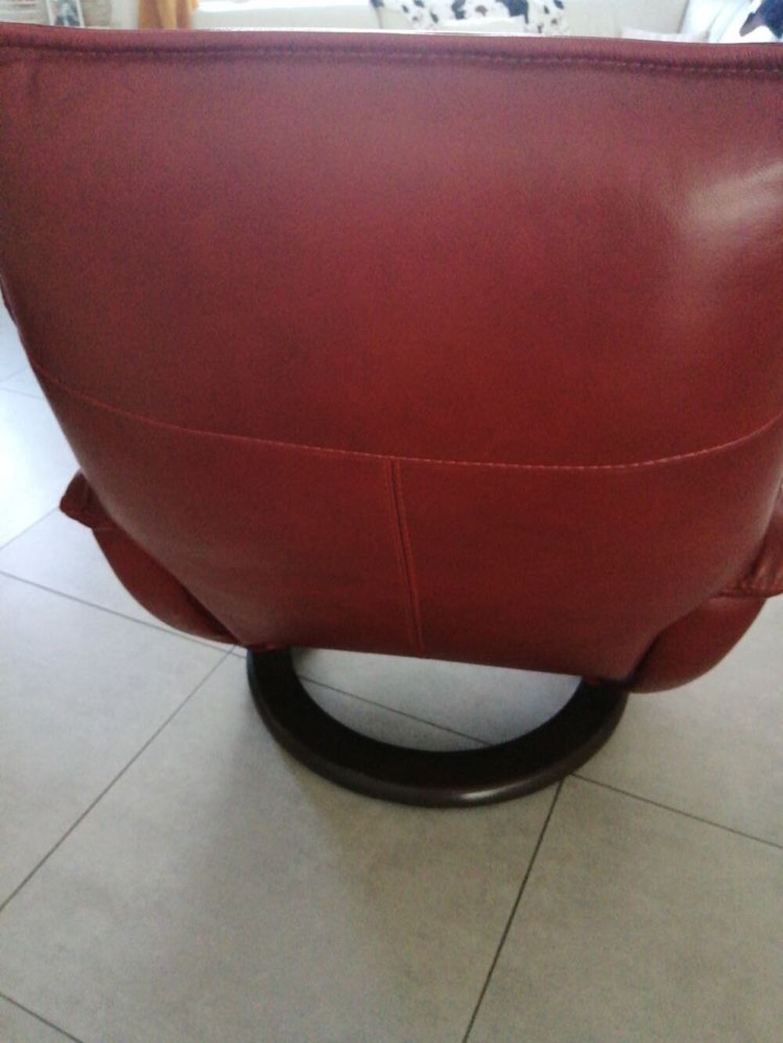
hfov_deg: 53.1
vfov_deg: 67.3
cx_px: 392
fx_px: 784
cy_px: 522
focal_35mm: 26
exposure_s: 1/25
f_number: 1.8
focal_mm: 3.46
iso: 400
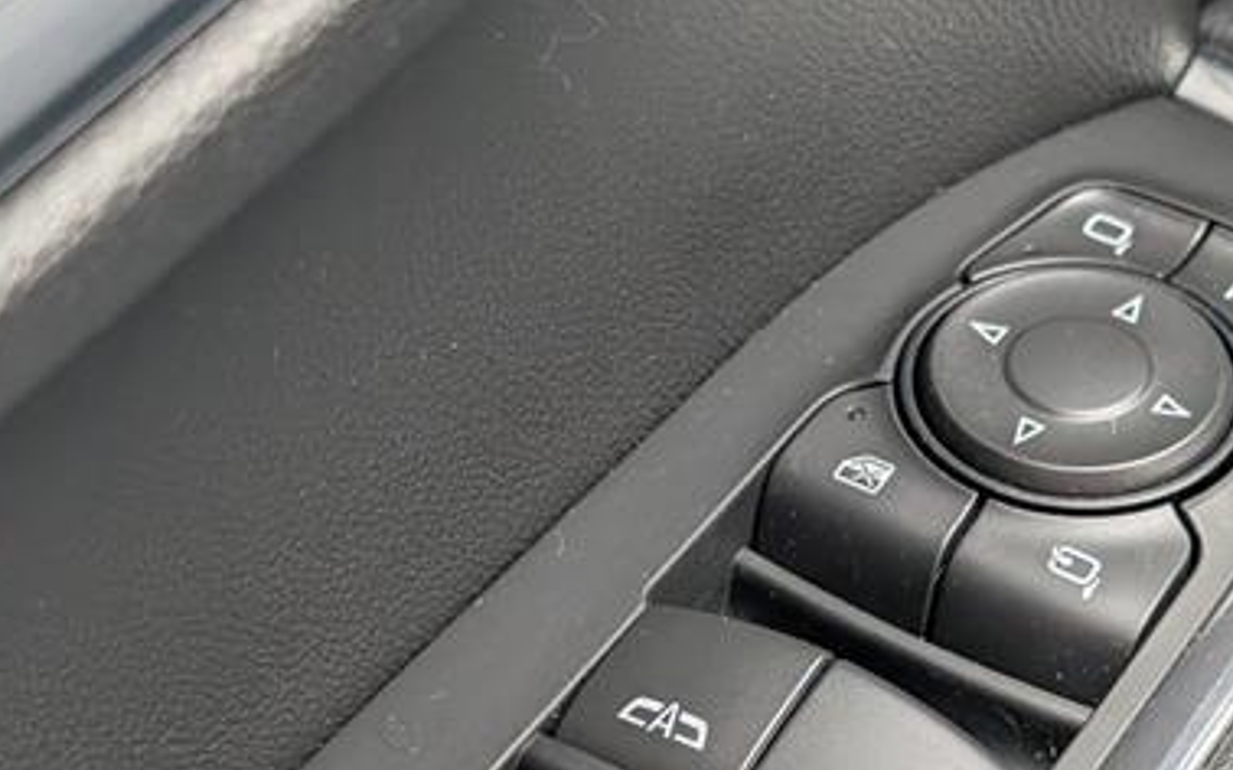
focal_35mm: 88
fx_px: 2956
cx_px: 952
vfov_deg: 14.7
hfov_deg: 23.3
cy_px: 669
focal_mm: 6.9
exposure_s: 1/143
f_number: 1.68
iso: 807
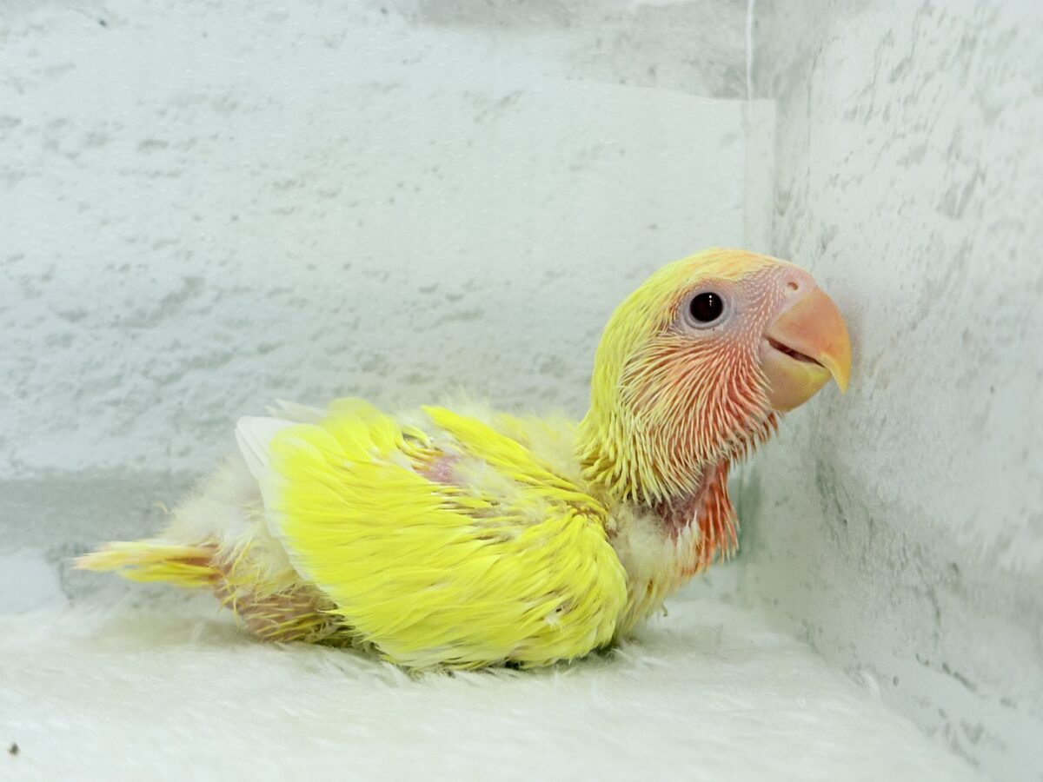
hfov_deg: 36.8
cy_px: 391
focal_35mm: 52
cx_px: 522
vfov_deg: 28.0
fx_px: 1567
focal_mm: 5.96
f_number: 1.6
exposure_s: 1/100
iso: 50
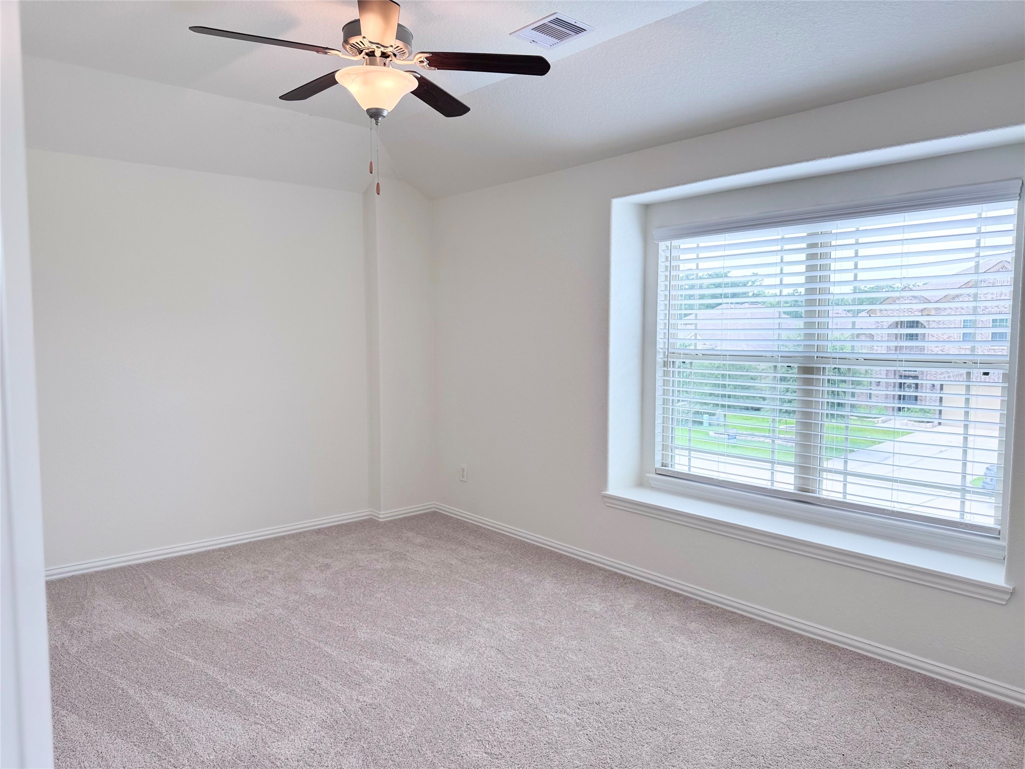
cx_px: 512
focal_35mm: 24
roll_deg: +0.2
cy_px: 384
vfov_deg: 56.8
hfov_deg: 71.6
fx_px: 711
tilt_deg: -5.7
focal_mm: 6.76
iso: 80
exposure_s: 1/212
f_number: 1.78
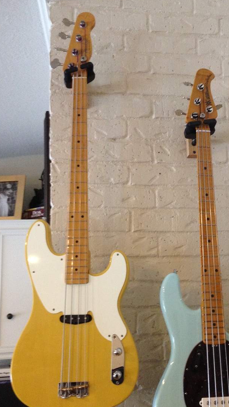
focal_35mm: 43
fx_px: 464
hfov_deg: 27.5
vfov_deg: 47.2
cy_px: 232
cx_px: 154
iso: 250
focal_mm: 4.12
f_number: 2.4
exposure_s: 1/20
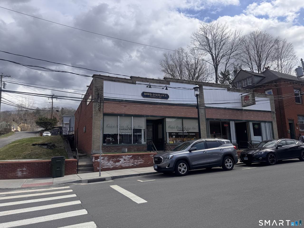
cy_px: 114
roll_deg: +1.6
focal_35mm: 24
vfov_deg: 56.8
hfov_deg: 71.6
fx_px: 211
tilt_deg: +8.6
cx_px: 152
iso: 80
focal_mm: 6.76
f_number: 1.78
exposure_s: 1/5348
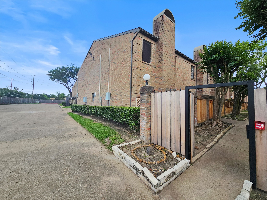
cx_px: 134
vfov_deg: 89.9
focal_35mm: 13
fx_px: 100
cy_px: 100
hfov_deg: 106.2
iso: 50
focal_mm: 2.2
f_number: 2.2
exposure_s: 1/1472
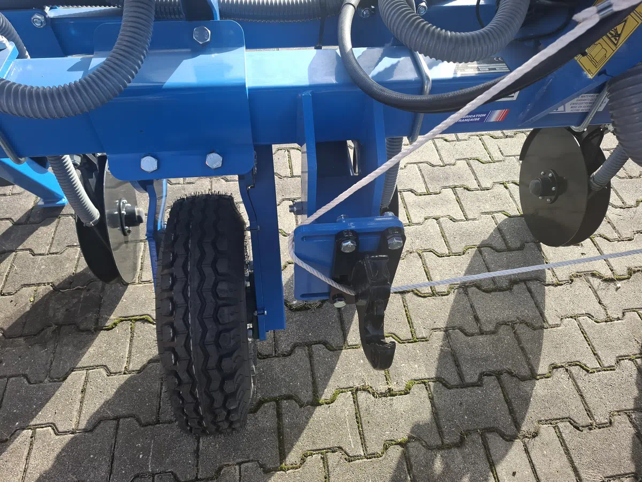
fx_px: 427
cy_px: 241
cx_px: 321
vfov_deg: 58.9
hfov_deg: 73.9
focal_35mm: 23
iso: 50
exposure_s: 1/403
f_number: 1.8
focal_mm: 5.54
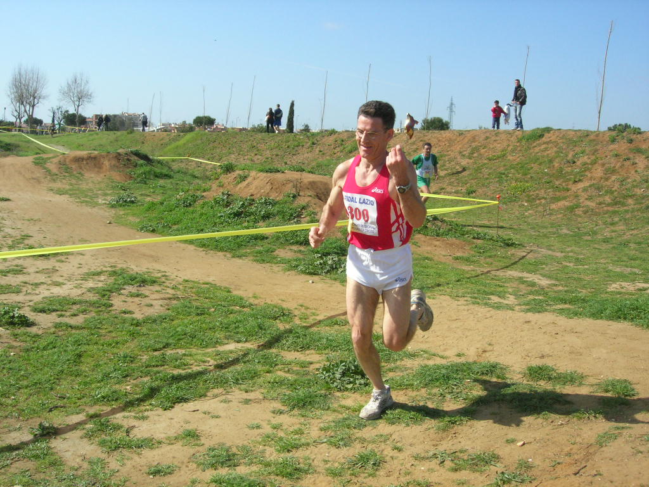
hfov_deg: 49.0
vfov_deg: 37.7
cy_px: 244
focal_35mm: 38
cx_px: 324
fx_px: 712
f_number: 4.8
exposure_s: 1/1131
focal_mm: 7.8
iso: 200
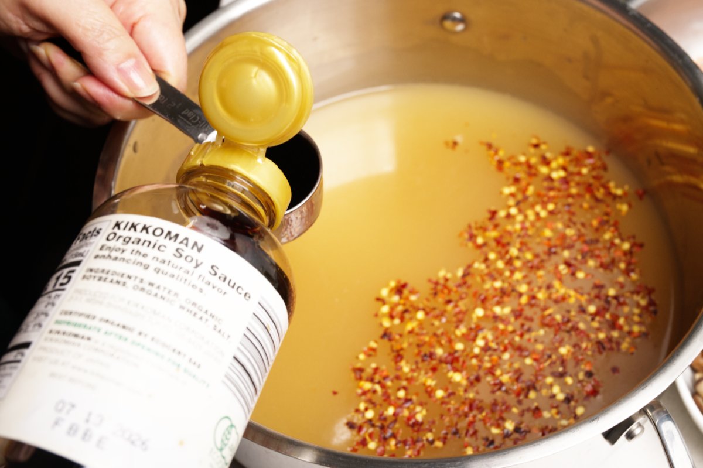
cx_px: 352
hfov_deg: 45.4
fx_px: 839
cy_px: 234
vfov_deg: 31.2
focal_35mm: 43
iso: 1000
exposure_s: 1/1000
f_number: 9
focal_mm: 43
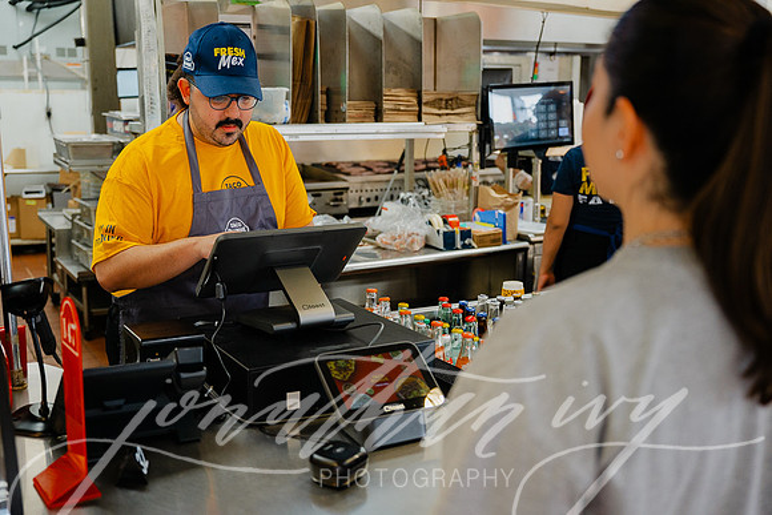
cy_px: 258
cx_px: 386
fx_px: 815
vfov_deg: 35.1
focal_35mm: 38
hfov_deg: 50.7
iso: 800
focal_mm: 38
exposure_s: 1/200
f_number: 2.8
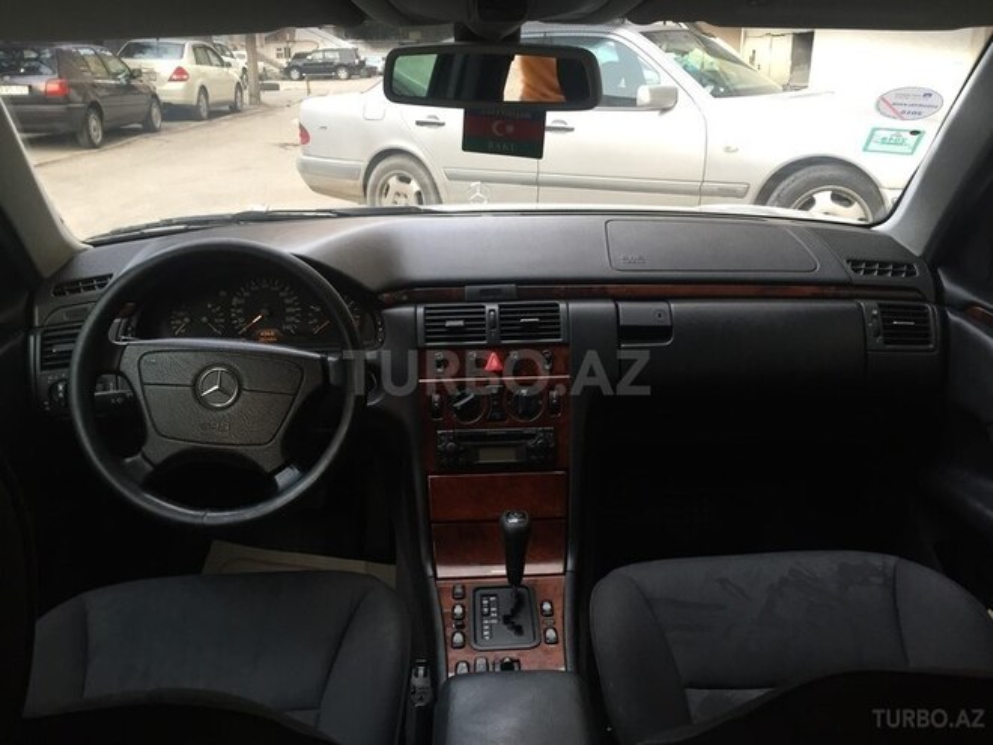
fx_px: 832
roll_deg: +1.3
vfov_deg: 48.2
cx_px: 496
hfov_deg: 61.7
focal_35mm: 29
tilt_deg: -19.2
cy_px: 372
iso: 125
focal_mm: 4.15
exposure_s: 1/33
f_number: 2.2
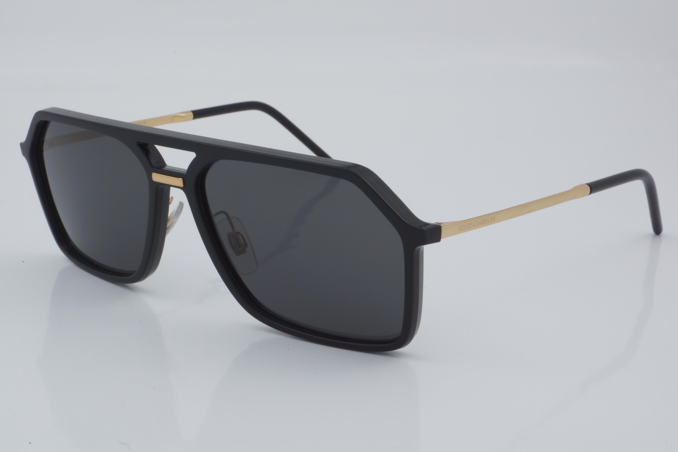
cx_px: 339
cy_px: 226
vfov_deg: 18.2
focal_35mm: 75
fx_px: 1412
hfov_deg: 27.0
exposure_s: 1/4
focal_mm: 50
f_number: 32
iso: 100
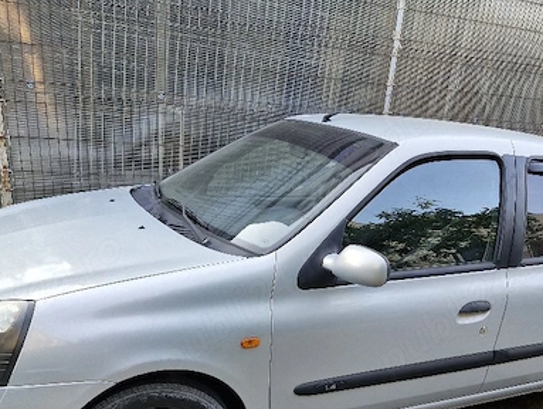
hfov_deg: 51.2
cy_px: 312
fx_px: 565
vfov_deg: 38.6
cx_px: 306
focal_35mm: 36
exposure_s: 1/182
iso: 80
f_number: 1.8
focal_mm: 5.54
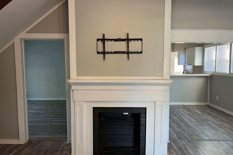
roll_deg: +0.1
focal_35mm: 28
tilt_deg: -5.3
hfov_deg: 65.5
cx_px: 116
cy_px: 79
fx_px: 181
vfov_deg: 46.4
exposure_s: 1/60
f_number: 1.6
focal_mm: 5.1
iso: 125
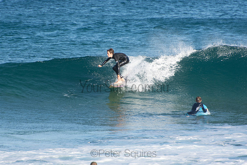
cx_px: 124
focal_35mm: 600
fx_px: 4117
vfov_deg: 2.3
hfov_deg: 3.4
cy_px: 82
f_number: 5.6
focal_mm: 400
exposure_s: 1/1000
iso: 320
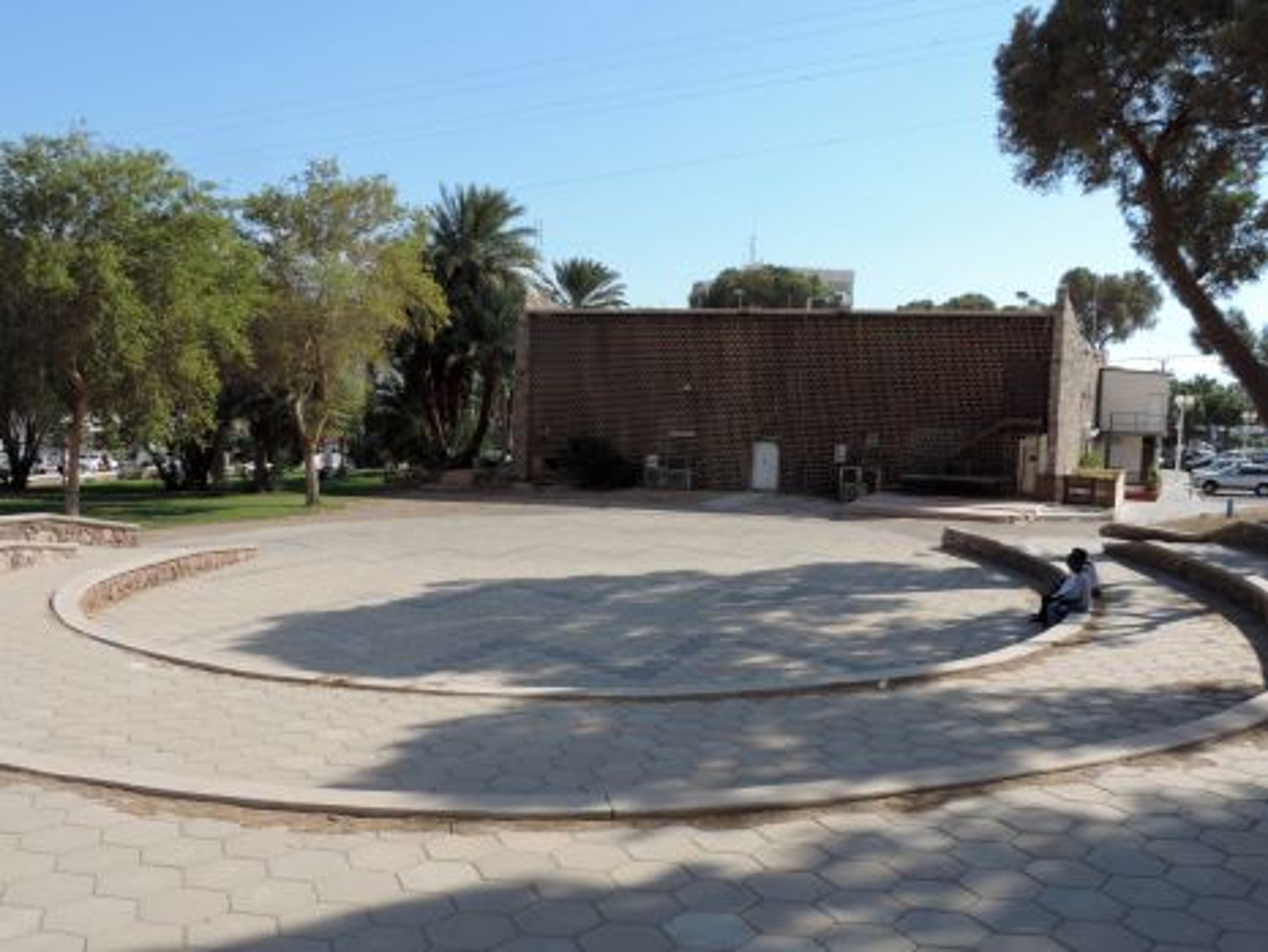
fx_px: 1209
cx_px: 634
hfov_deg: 55.3
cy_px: 476
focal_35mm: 33
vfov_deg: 43.0
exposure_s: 1/1000
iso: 80
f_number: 3.2
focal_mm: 5.8
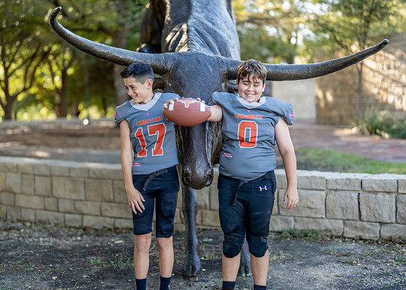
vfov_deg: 25.1
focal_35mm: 56
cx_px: 193
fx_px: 650
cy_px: 142
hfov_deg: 34.7
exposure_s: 1/800
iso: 100
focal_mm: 50
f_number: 1.2
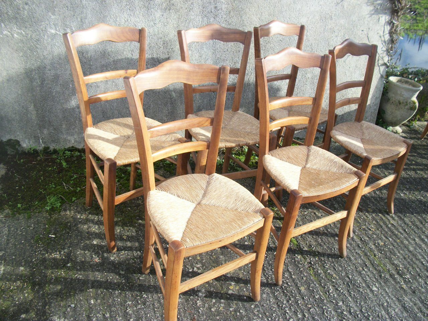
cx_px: 214
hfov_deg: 56.8
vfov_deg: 44.2
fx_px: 396
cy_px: 160
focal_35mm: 32
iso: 80
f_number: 8.8
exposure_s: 1/60
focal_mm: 5.7
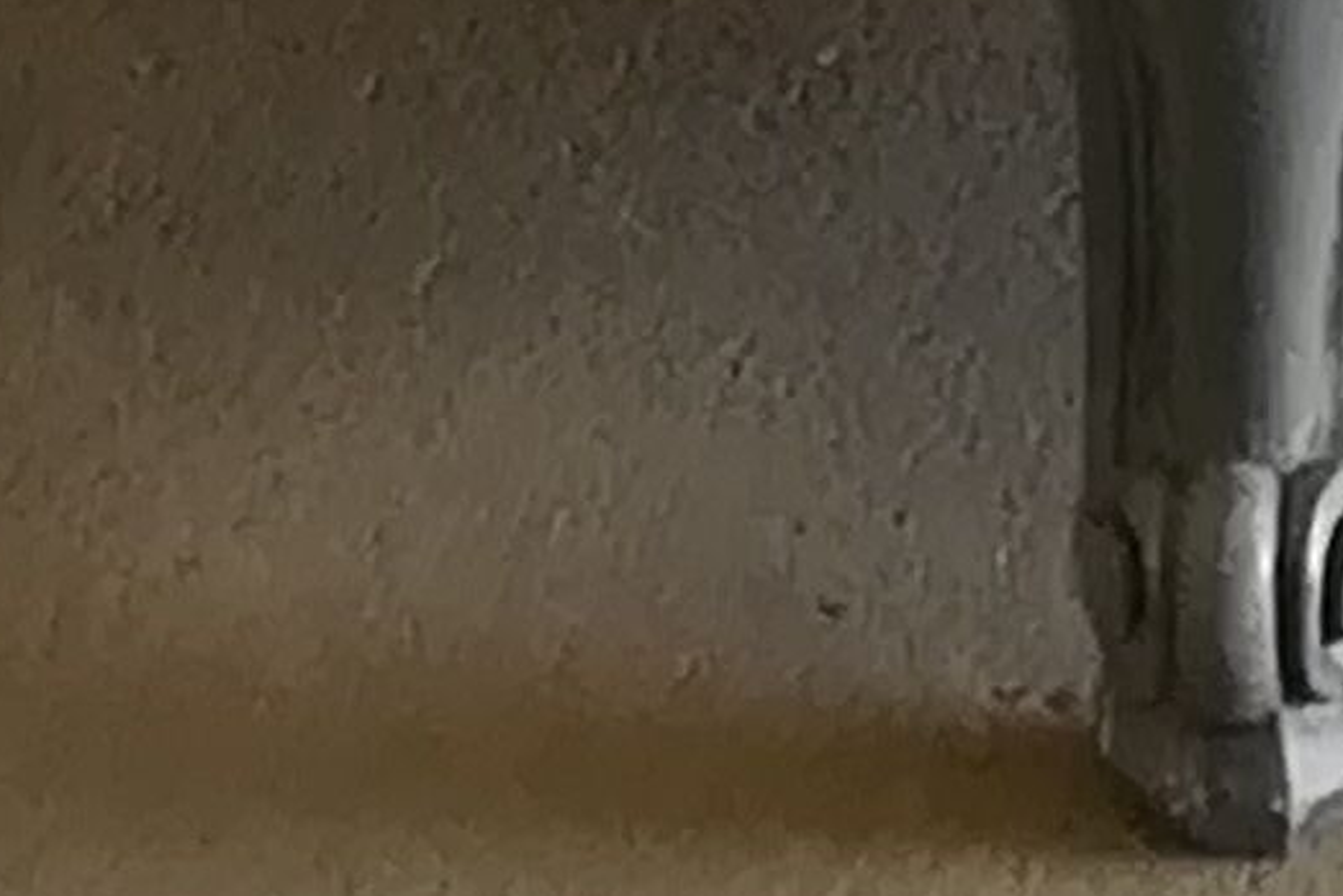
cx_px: 2142
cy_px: -3628
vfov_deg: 3.7
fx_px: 12649
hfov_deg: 6.0
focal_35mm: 339
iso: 80
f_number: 2.2
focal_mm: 3.83
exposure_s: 1/40
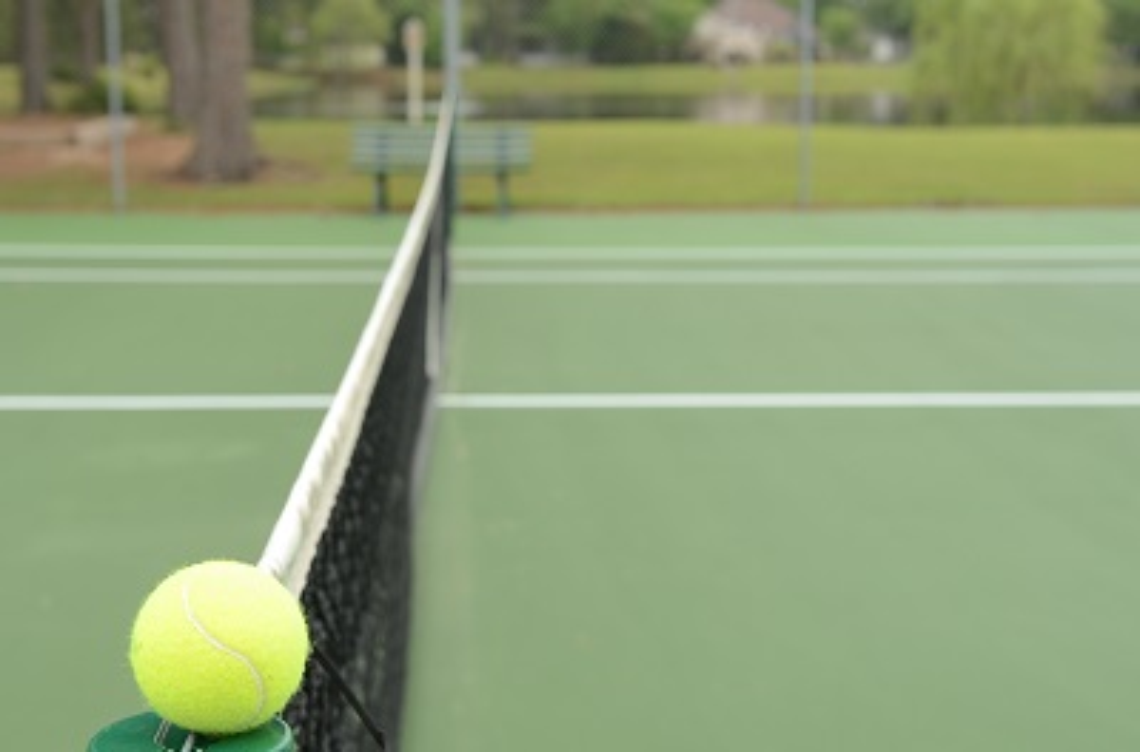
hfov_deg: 35.2
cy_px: 376
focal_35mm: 57
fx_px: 1799
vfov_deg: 23.6
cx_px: 570
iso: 200
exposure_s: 1/60
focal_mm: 38
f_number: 6.3
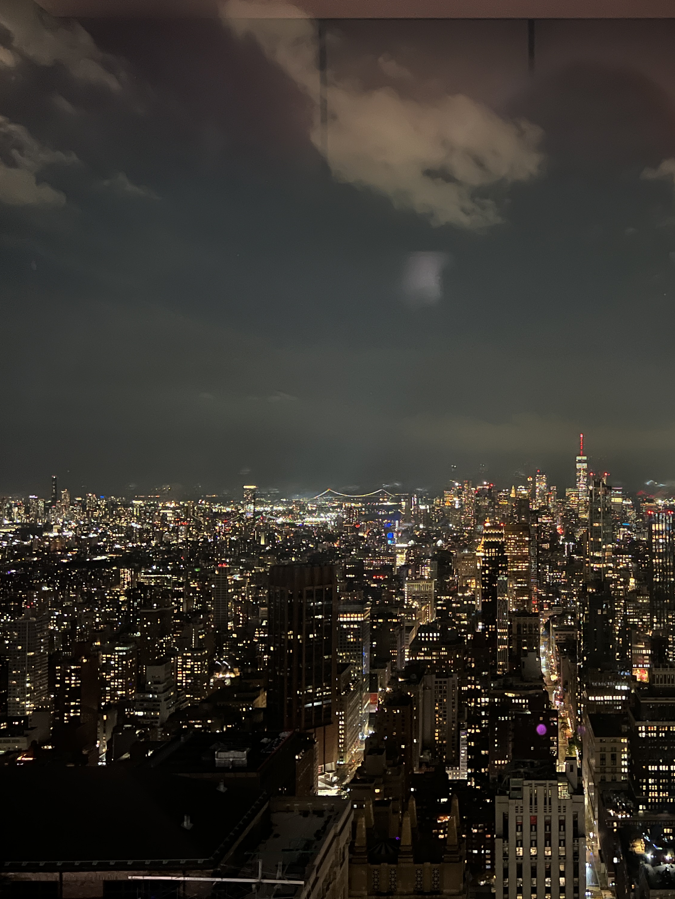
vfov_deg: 52.6
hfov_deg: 39.4
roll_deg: +0.3
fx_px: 910
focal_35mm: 35
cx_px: 521
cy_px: 451
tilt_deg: +1.9
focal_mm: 5.7
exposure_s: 1/9
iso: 1250
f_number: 1.5
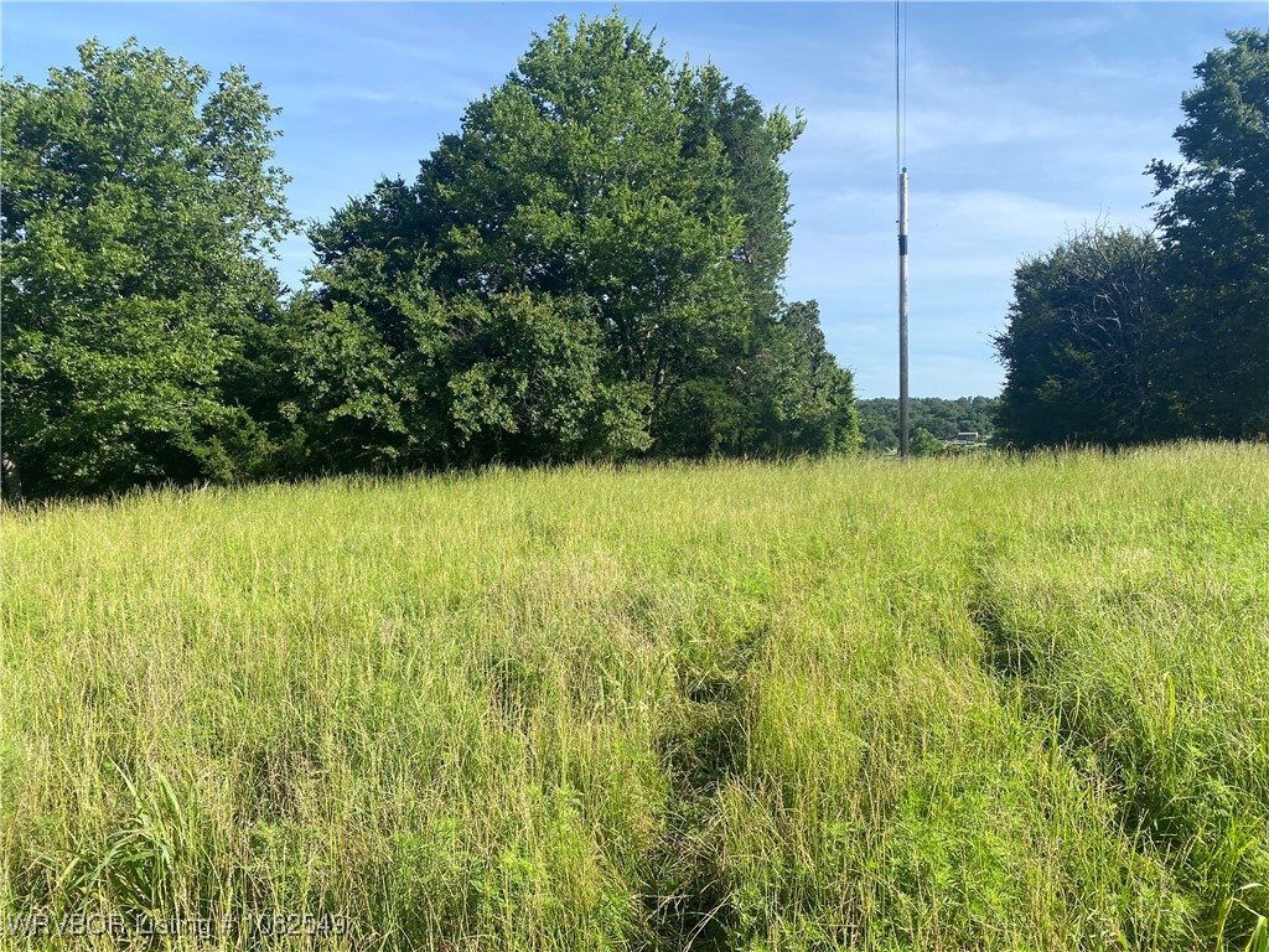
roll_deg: +1.0
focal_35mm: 26
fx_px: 953
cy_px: 476
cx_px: 634
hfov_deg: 67.3
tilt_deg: -2.2
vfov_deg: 53.1
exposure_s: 1/1727
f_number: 1.8
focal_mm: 4.25
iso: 32
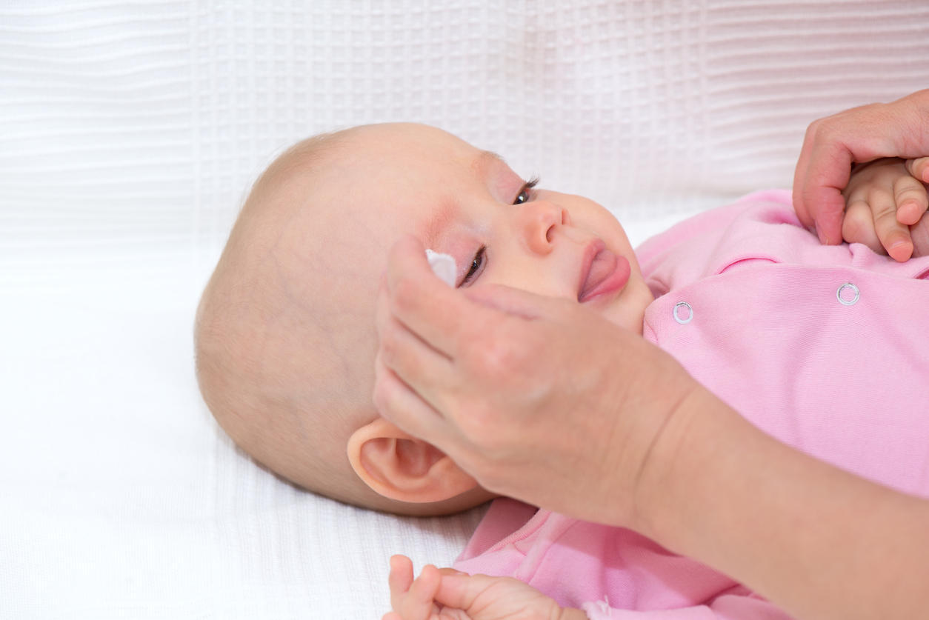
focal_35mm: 105
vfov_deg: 13.1
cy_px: 310
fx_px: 2710
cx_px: 464
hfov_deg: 19.4
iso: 200
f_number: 8
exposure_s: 1/200
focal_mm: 105
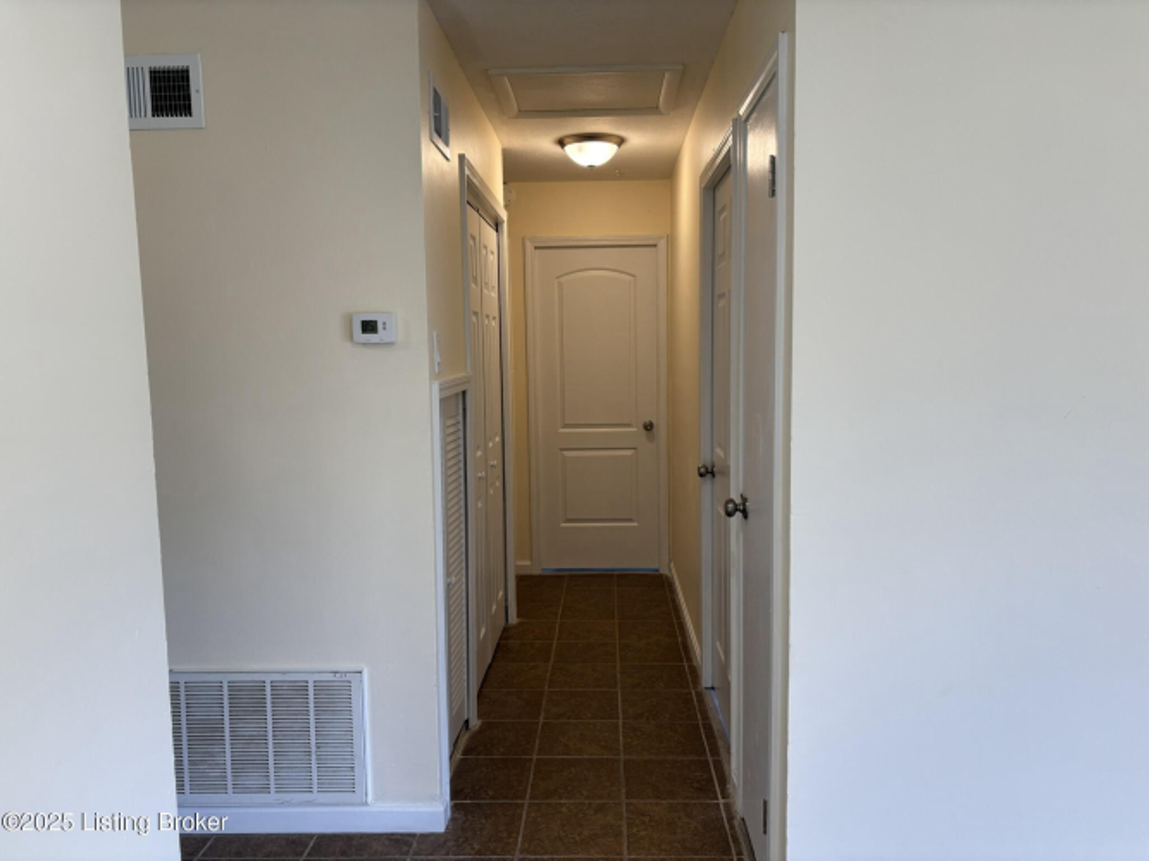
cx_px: 574
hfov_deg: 67.3
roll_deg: +0.8
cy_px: 430
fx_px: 863
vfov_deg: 53.0
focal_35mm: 26
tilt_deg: -5.9
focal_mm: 5.96
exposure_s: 1/120
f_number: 1.6
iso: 64
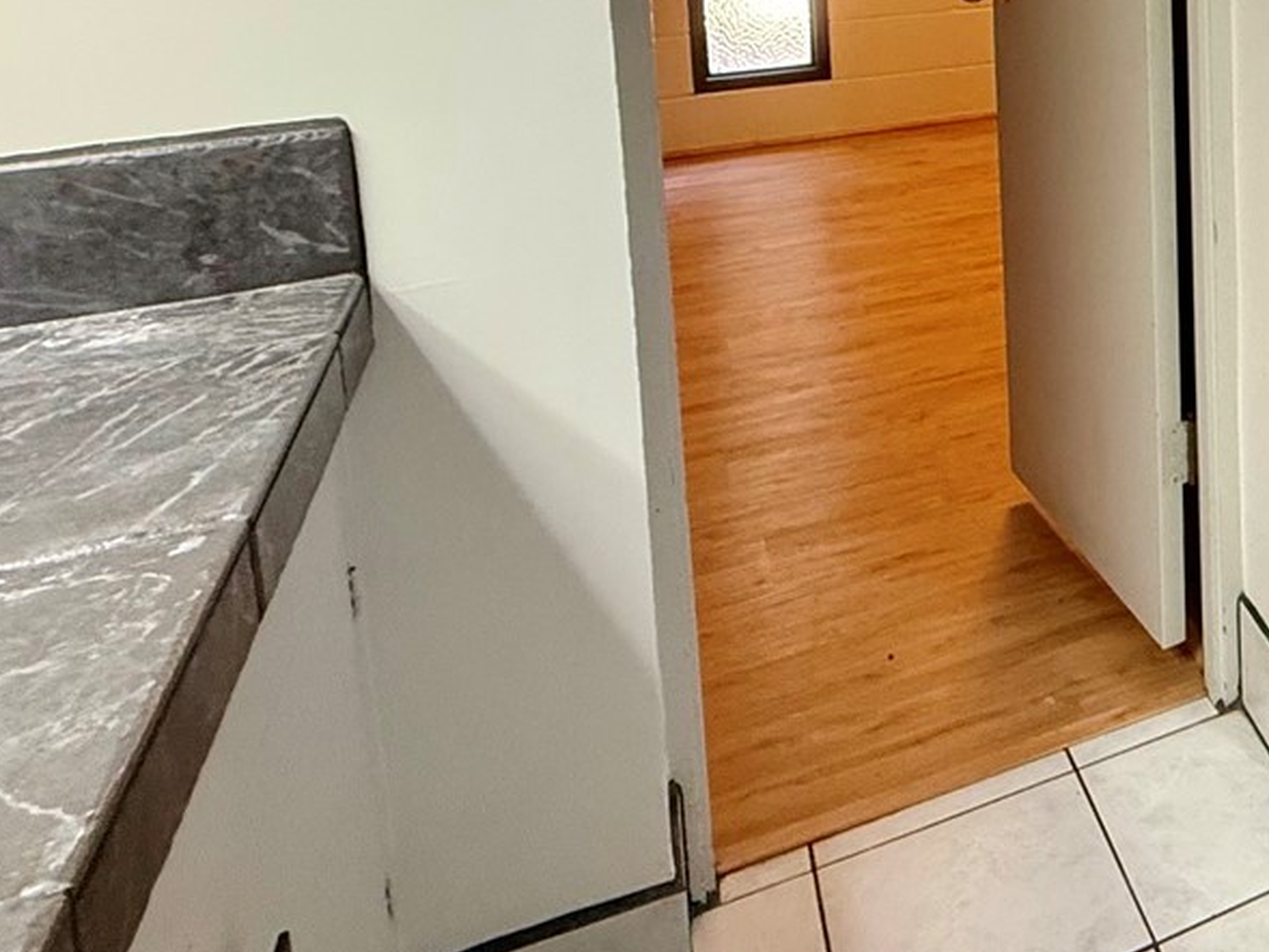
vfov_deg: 33.4
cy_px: -67
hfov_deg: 38.3
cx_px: 1469
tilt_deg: -7.4
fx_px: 1393
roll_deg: +0.6
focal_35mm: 38
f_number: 2.2
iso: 320
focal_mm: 2.22
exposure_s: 1/60
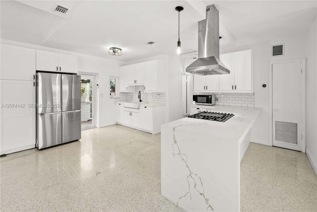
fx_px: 123
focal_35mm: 14
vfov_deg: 81.3
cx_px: 158
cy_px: 106
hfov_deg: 104.2
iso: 400
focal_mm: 14
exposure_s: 1/10
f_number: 8
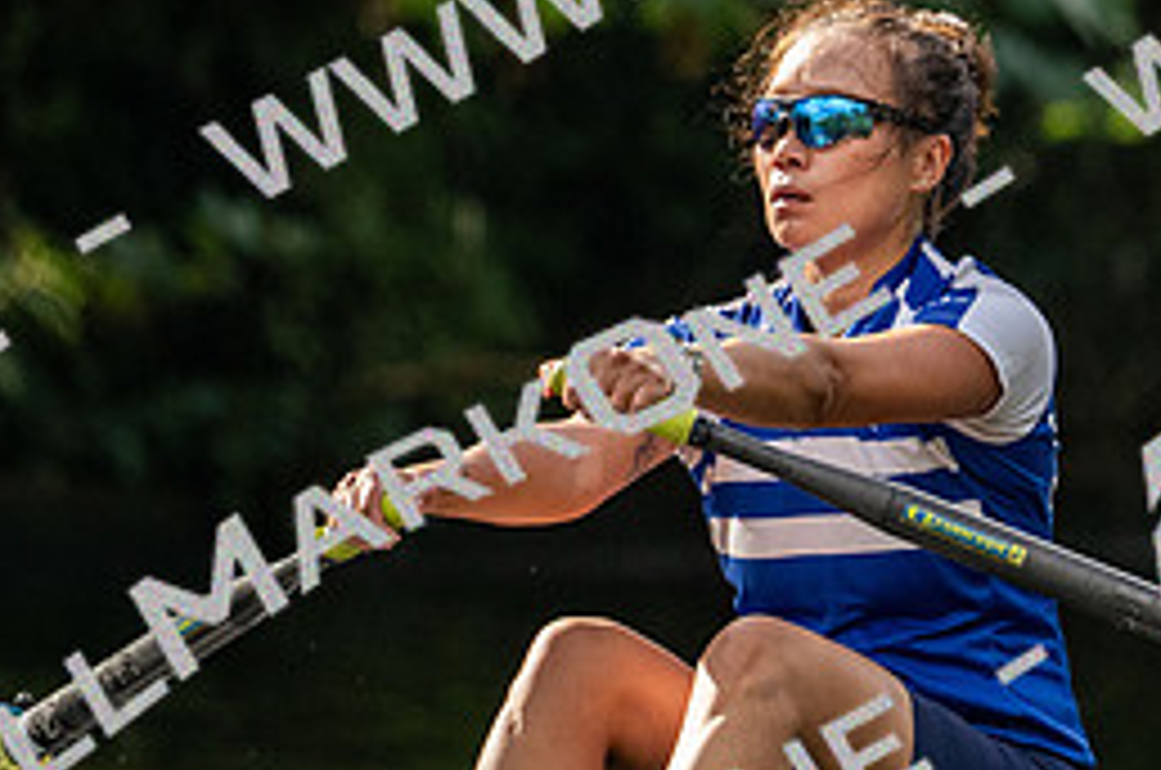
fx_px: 43489
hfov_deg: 1.5
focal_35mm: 1351
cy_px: 212
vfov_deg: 1.0
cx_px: 756
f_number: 4.5
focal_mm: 400
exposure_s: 1/2500
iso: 1000
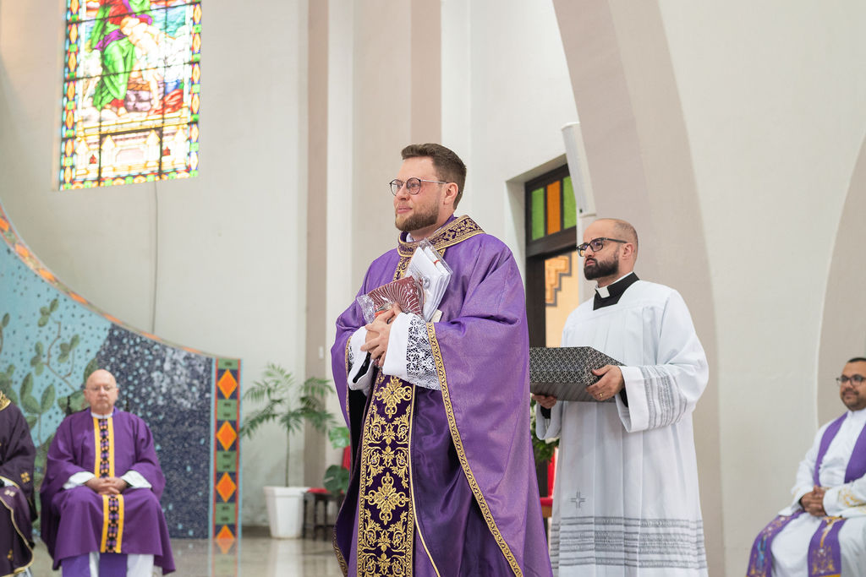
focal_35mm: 52
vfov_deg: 25.8
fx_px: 1259
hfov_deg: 37.9
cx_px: 433
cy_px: 288
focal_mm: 35
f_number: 2.8
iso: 800
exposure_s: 1/160
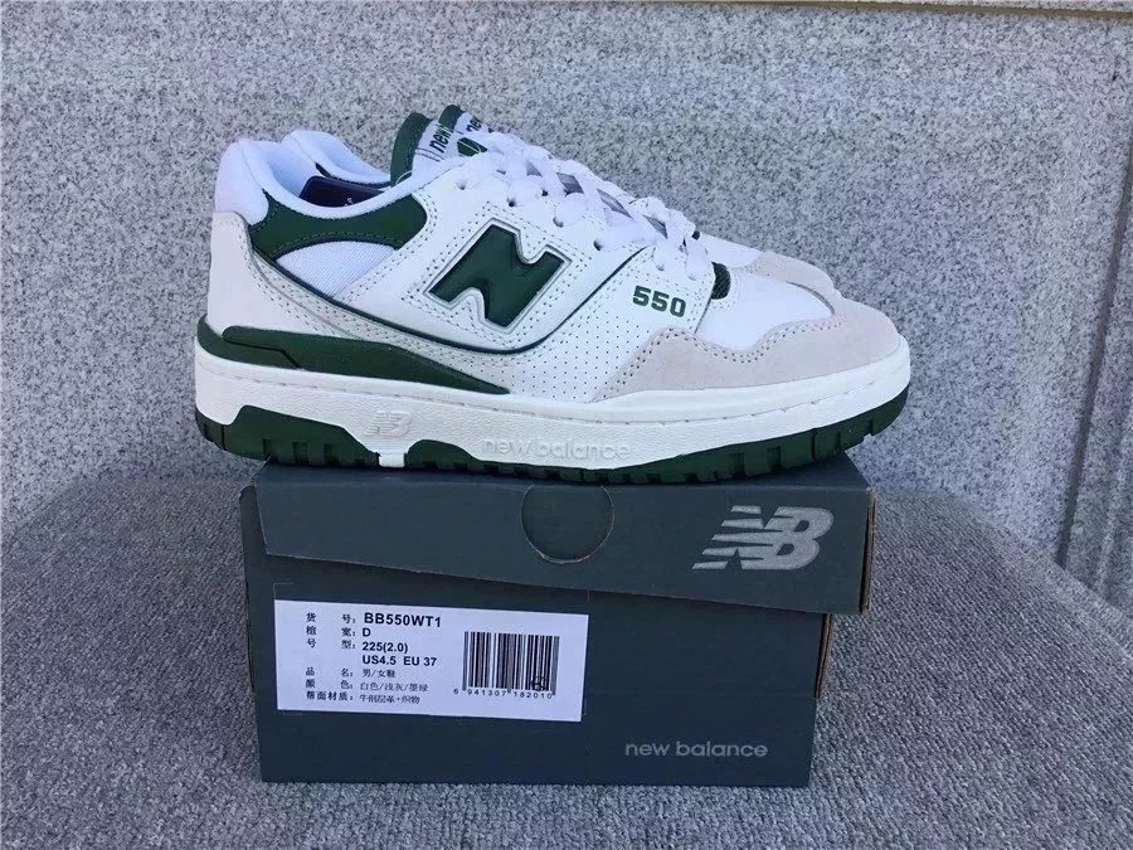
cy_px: 425
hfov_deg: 58.4
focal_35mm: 31
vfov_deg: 45.4
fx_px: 1015
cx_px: 566
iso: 25
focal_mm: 3.3
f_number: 2.4
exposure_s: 1/345
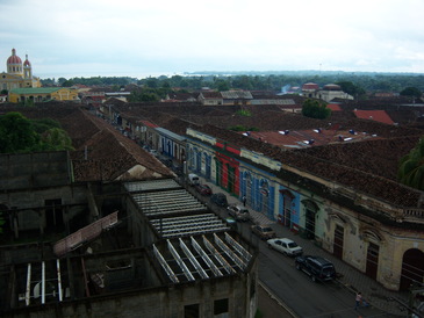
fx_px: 441
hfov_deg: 51.3
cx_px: 212
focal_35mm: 36
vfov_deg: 39.7
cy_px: 159
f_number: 2.8
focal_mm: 7.5
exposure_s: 1/1000
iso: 80
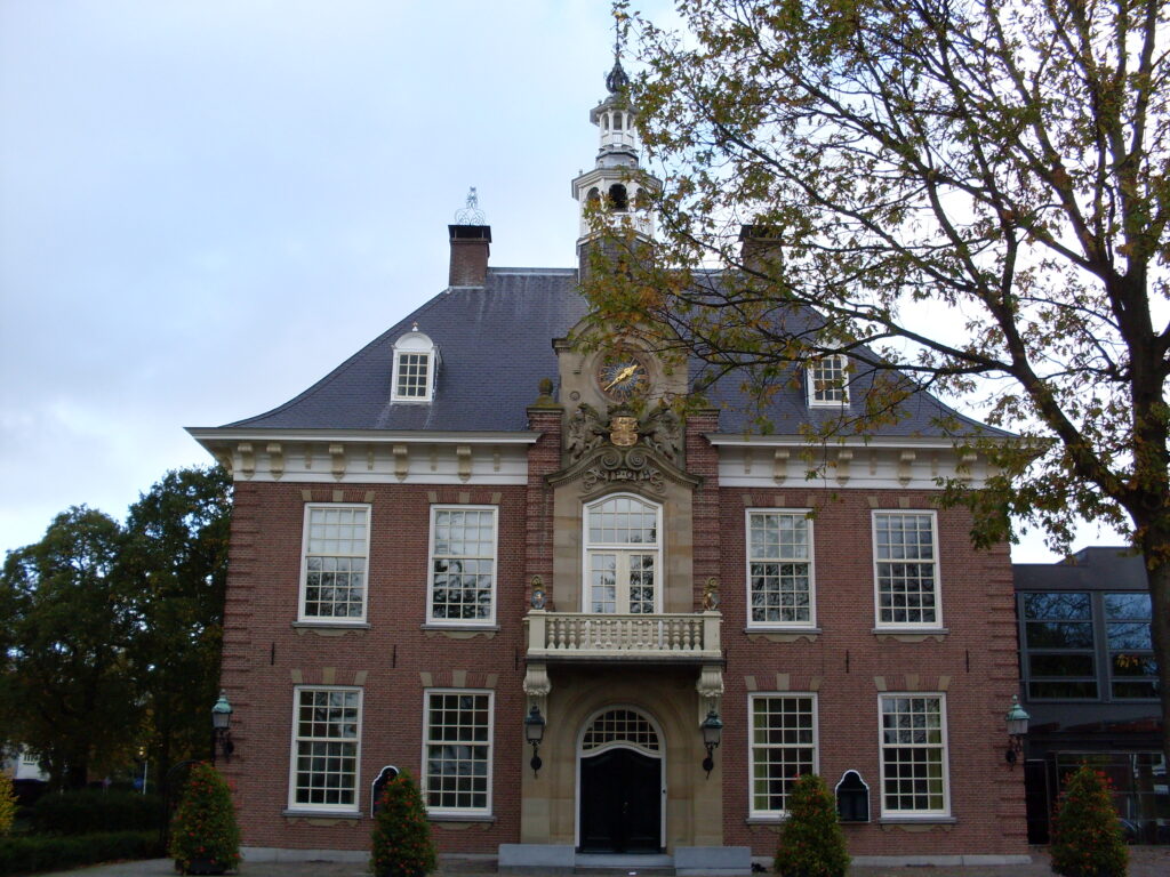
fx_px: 1284
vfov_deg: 37.7
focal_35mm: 38
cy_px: 438
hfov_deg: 49.0
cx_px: 585
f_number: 2.8
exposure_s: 1/350
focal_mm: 6.3
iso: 80
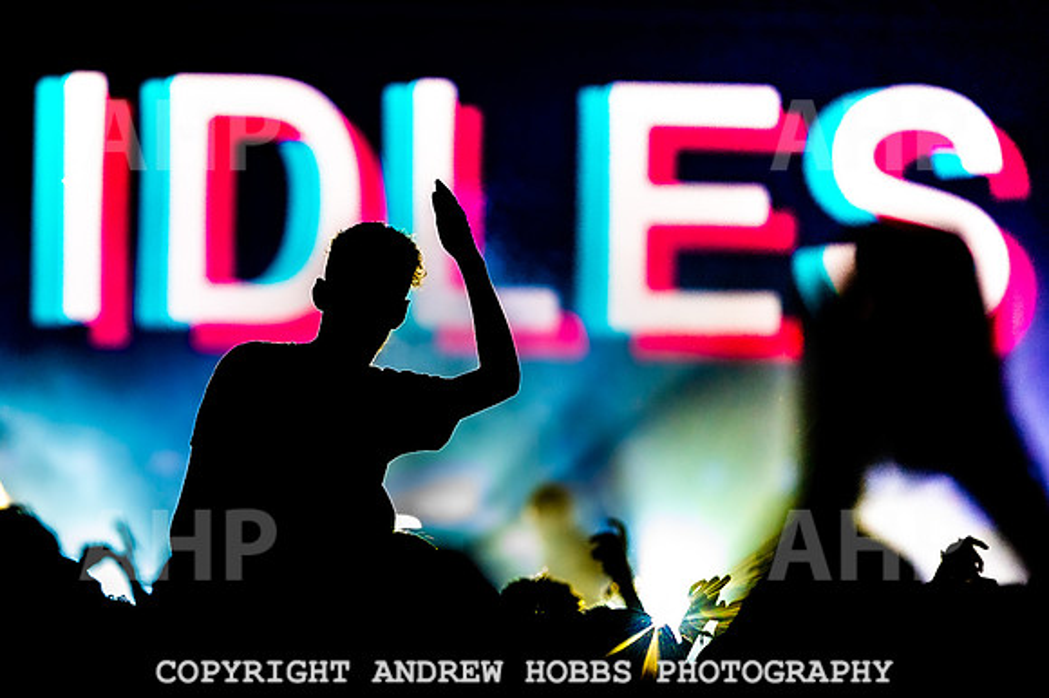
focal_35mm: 265
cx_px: 359
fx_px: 7731
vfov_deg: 5.2
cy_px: 385
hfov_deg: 7.8
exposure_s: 1/800
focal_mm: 200
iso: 2000
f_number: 2.8
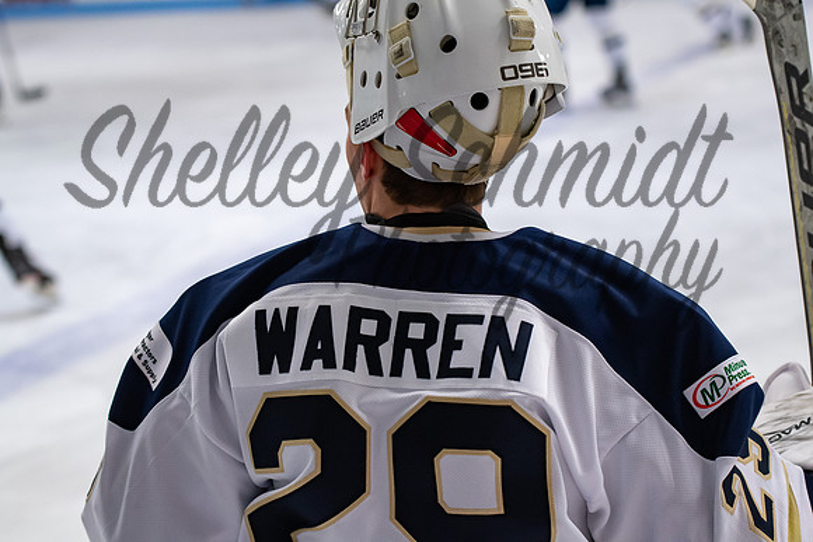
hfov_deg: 19.5
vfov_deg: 13.0
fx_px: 2372
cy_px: 271
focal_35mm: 105
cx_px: 406
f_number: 3.2
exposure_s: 1/800
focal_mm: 70
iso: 2000
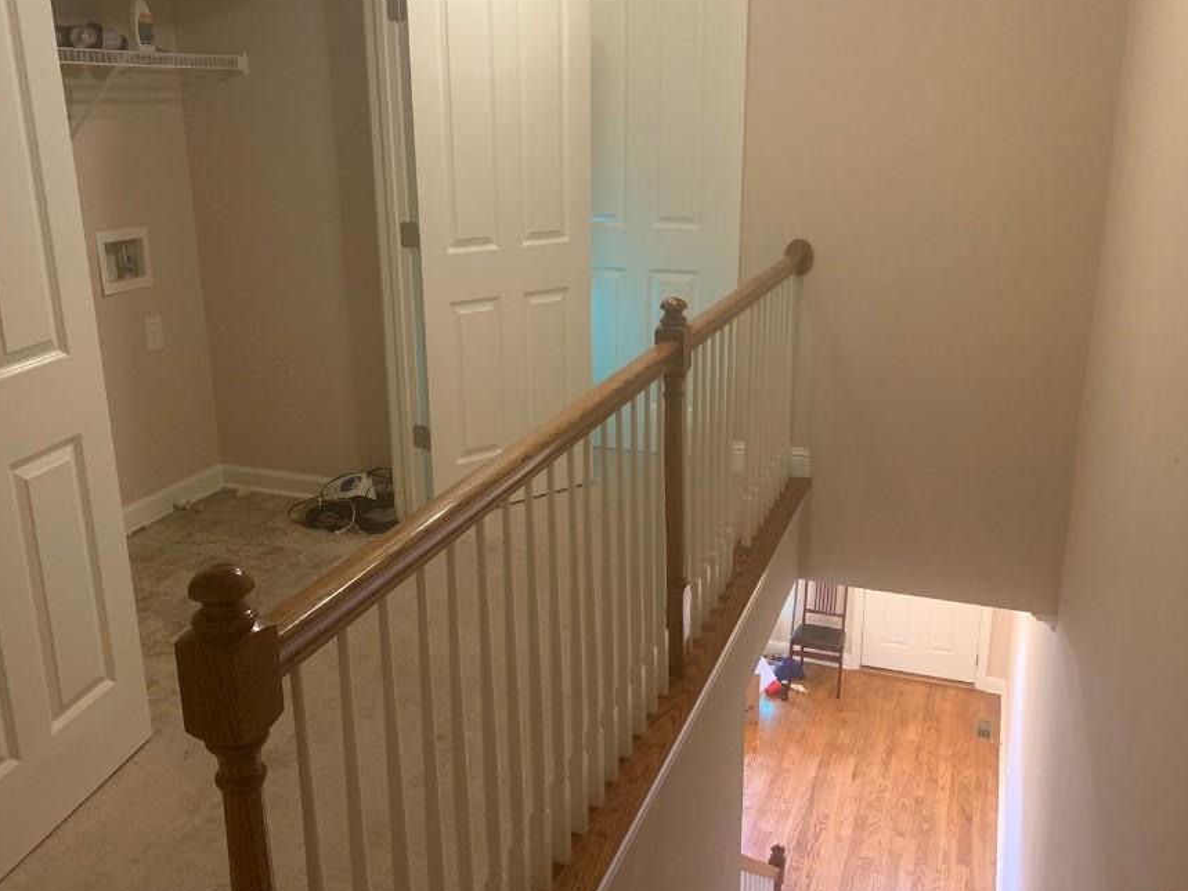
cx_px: 560
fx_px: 1064
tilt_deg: -14.3
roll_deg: +0.4
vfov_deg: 45.4
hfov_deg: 58.3
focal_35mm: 31
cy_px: 411
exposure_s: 1/30
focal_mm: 4.25
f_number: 1.8
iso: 500
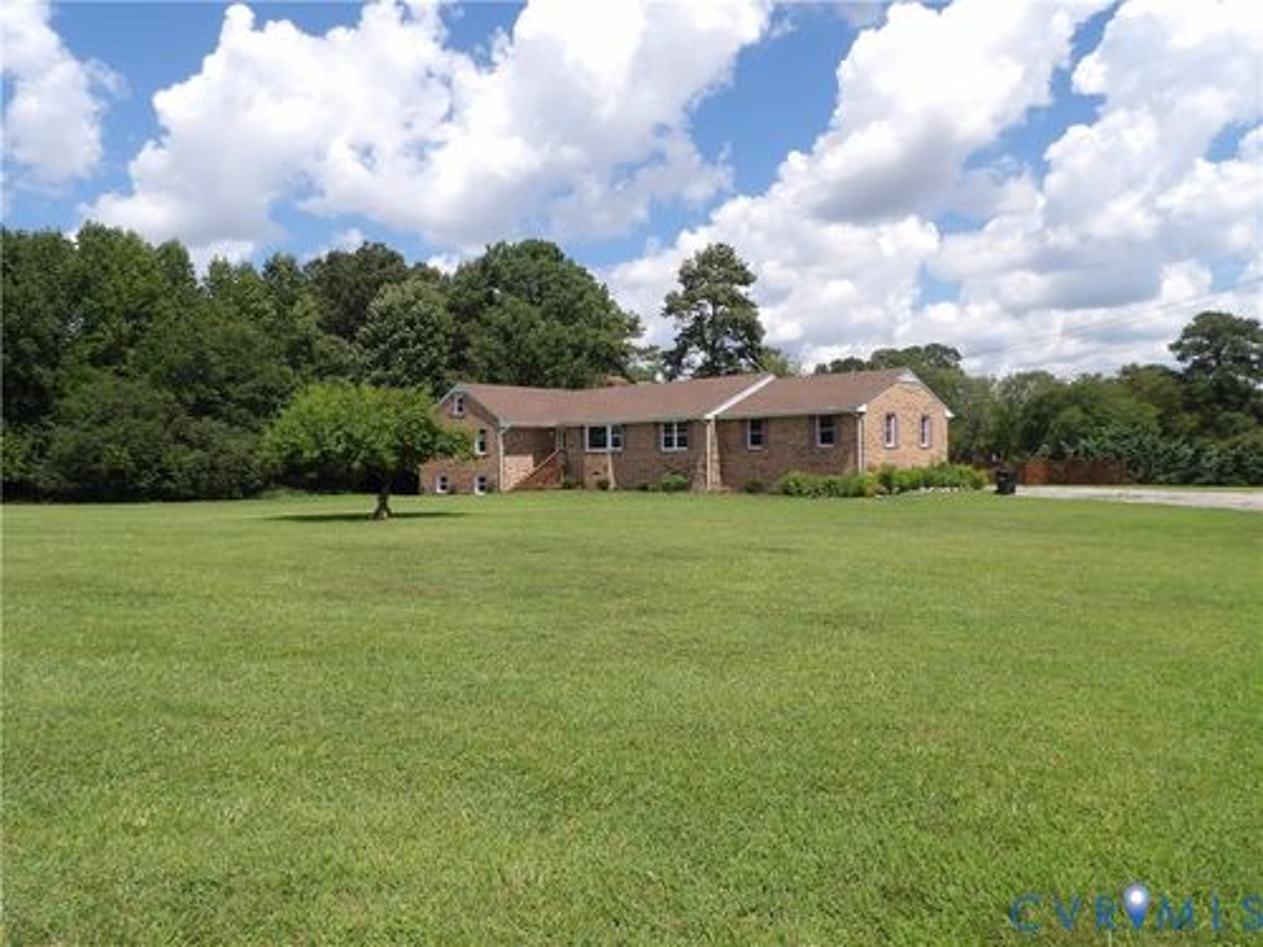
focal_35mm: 24
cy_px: 474
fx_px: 876
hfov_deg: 71.6
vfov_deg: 56.8
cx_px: 632
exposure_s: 1/695
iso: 100
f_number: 4.6
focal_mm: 4.3
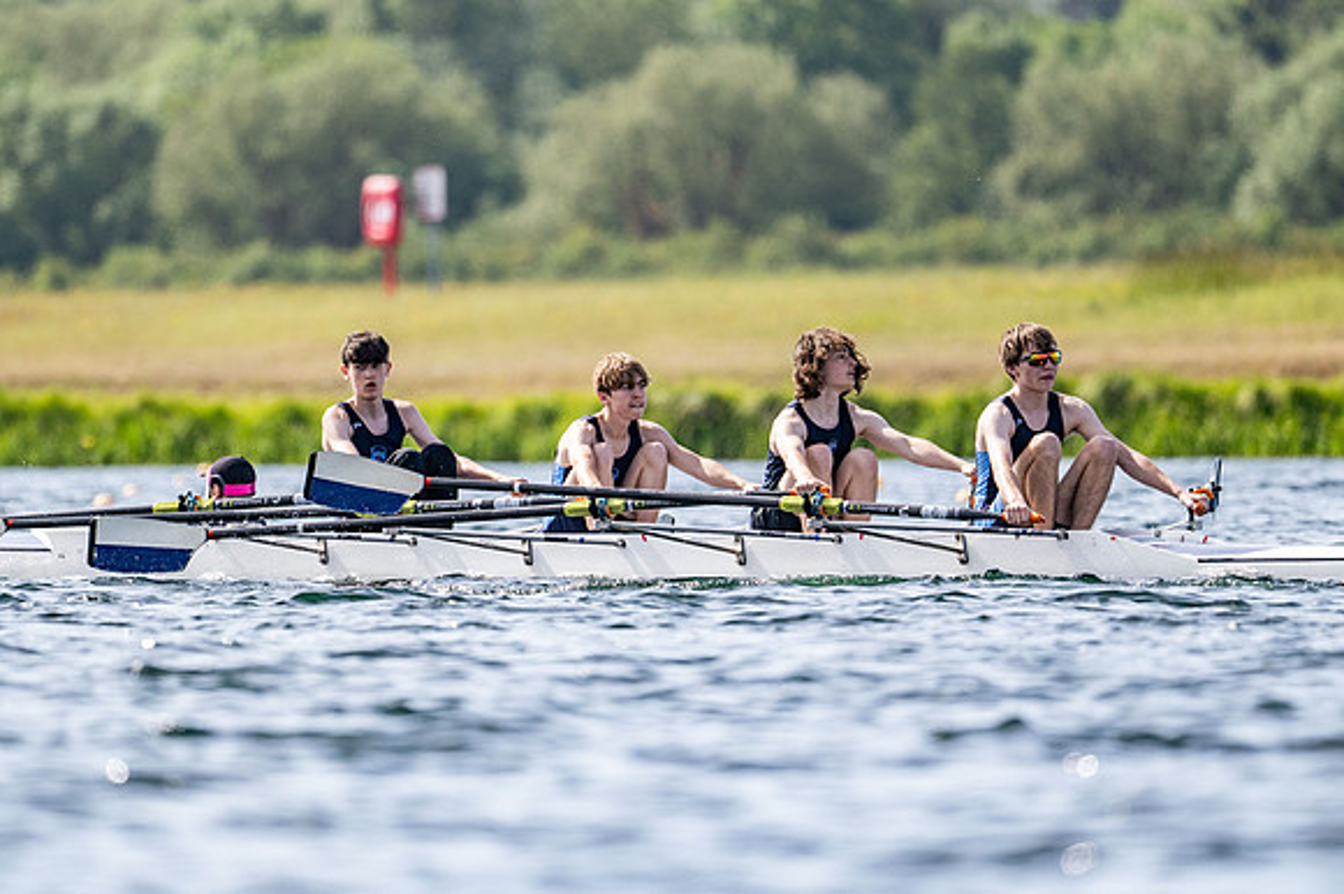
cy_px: 447
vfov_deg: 2.3
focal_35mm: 600
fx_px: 22386
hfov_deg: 3.4
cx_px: 672
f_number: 4.5
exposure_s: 1/2500
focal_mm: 400
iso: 280
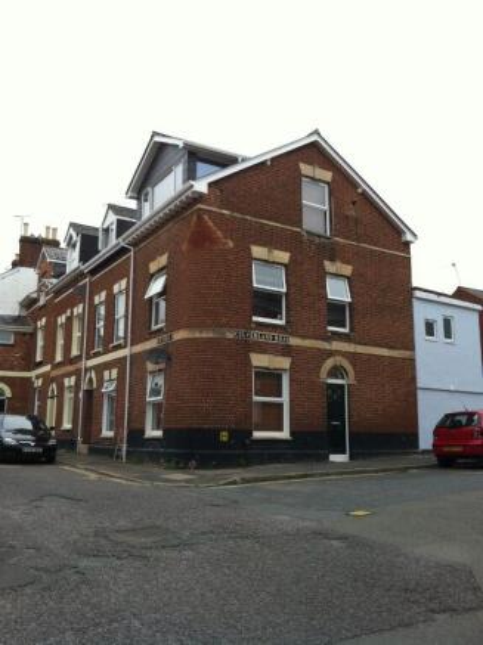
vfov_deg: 52.7
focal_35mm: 35
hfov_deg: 40.6
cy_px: 322
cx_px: 242
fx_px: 652
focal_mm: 3.85
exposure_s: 1/145
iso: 80
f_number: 2.8
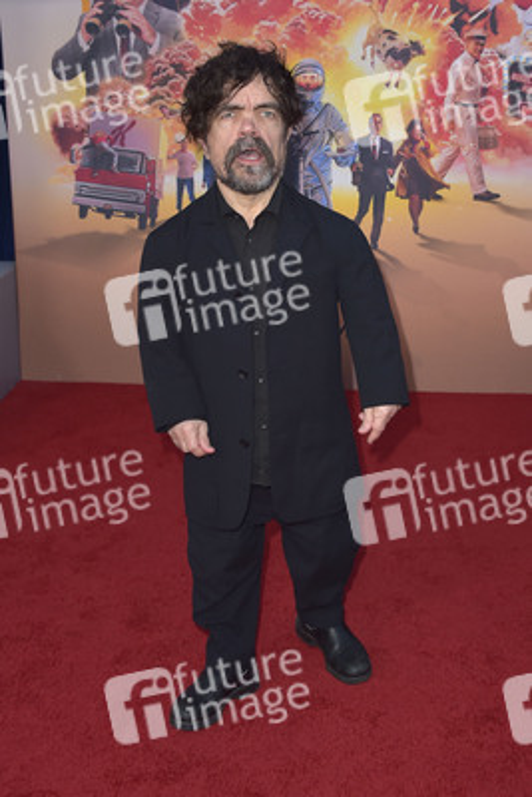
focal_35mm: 45
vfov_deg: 43.6
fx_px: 997
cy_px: 398
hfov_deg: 29.9
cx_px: 266
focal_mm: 45
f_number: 6.3
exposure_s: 1/250
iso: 400
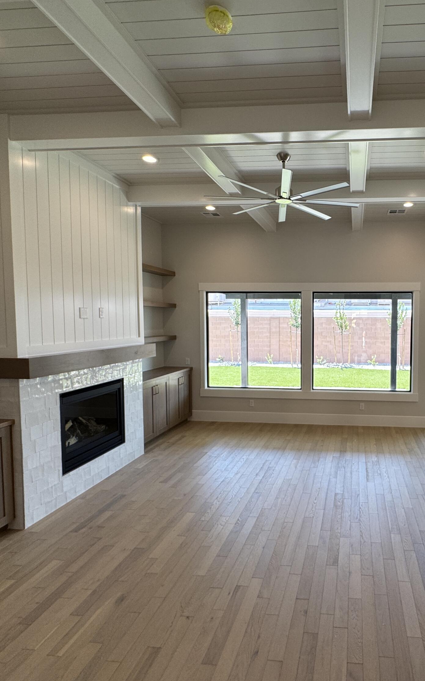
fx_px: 371
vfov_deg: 85.1
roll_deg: -0.4
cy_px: 342
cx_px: 326
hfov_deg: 56.3
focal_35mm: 20
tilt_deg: -3.2
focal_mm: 2.22
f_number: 2.2
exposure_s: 1/120
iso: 100
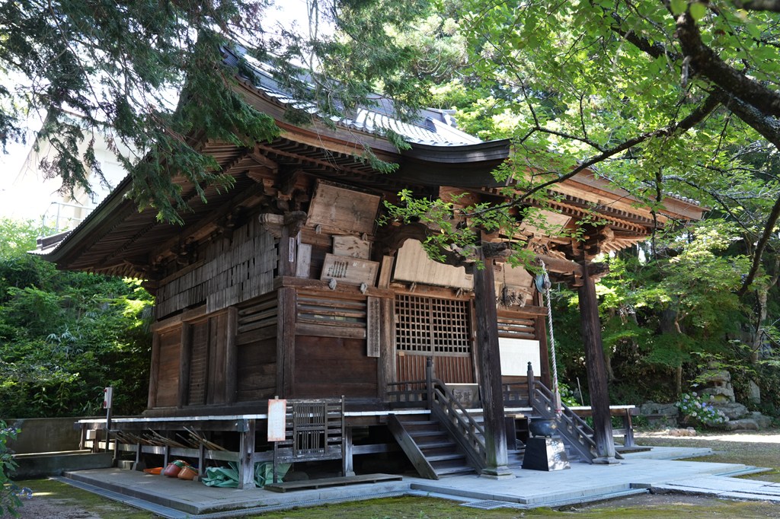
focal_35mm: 28
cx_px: 390
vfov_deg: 46.4
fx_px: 606
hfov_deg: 65.5
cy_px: 260
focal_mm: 28
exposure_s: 1/160
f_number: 4
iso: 640
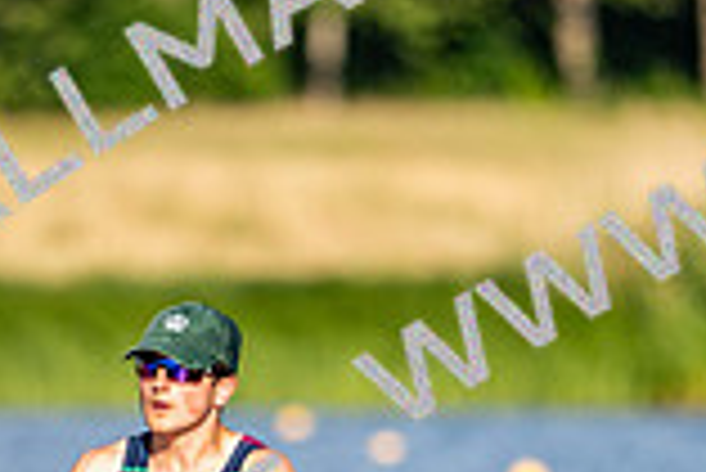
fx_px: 28933
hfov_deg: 1.4
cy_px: 497
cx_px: 27
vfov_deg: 0.9
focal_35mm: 1474
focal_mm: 400
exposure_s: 1/2500
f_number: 4.5
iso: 250
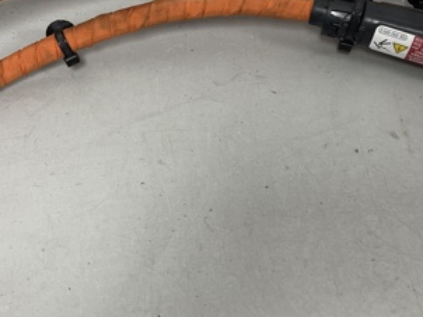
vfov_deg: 27.4
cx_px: 227
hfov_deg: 36.2
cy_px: 122
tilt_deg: -55.1
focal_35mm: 53
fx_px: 647
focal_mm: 5.1
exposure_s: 1/100
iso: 125
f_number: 1.6
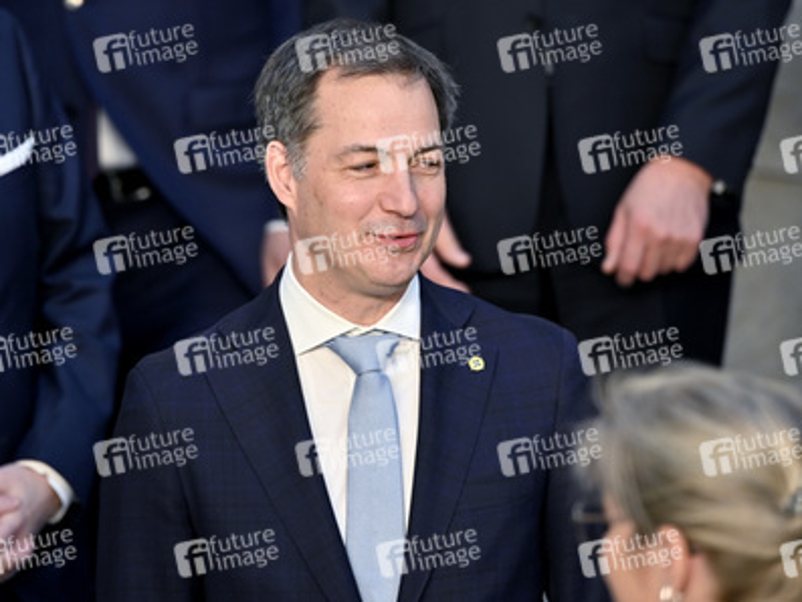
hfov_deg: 9.1
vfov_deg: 6.8
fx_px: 5052
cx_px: 374
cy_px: 301
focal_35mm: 218
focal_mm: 200
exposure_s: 1/400
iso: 400
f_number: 2.8
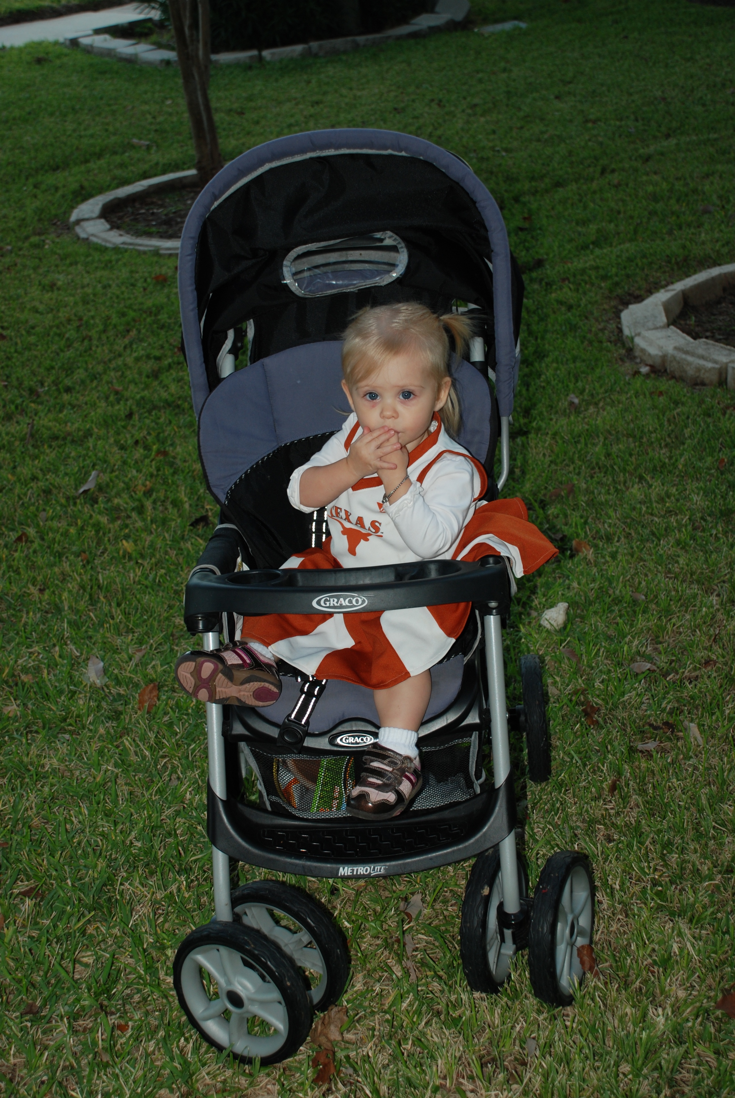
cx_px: 368
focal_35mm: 48
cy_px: 549
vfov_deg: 41.1
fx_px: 1466
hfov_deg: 28.2
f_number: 4.2
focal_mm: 32
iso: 200
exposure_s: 1/60
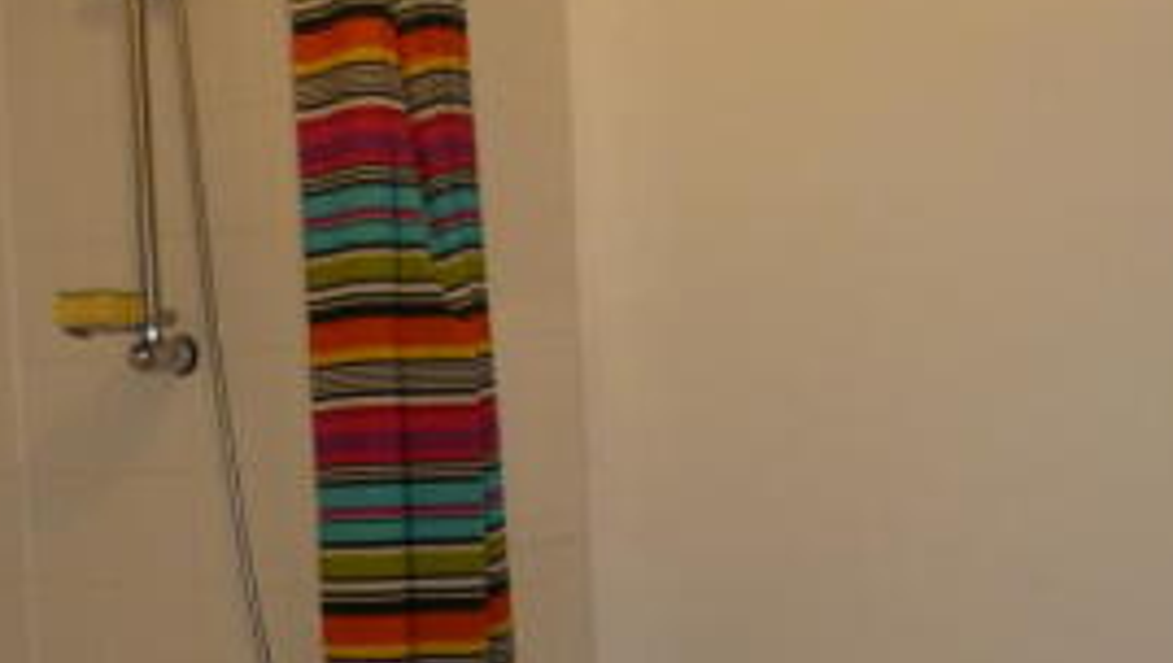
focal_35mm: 66
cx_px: 486
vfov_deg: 18.0
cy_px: 613
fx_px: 2055
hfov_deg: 31.8
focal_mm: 5
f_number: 2.8
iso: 200
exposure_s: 1/30
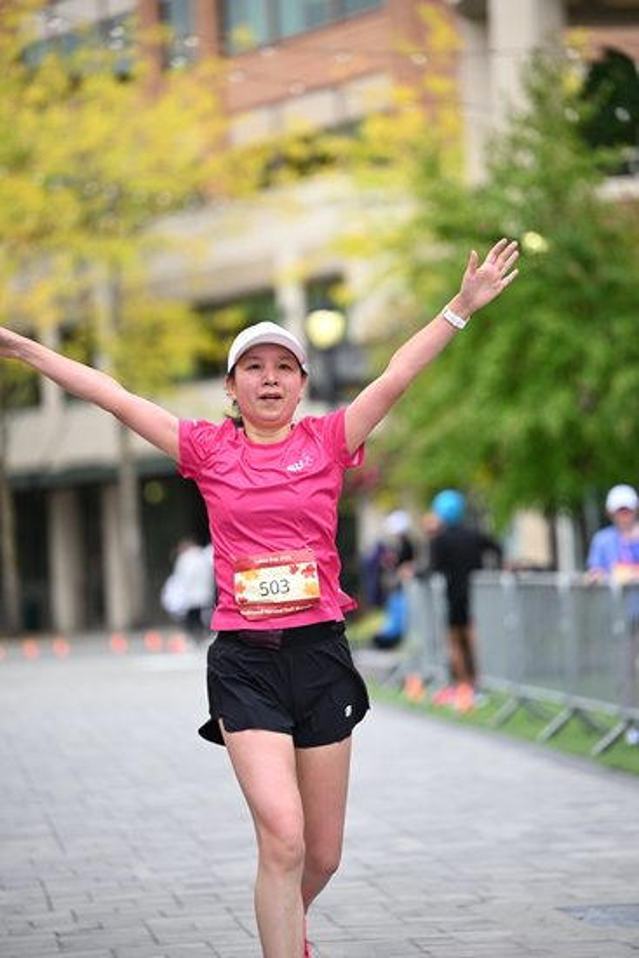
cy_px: 479
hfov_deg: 8.6
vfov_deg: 12.8
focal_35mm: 160
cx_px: 320
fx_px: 4257
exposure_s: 1/2000
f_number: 2.8
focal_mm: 160
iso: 640
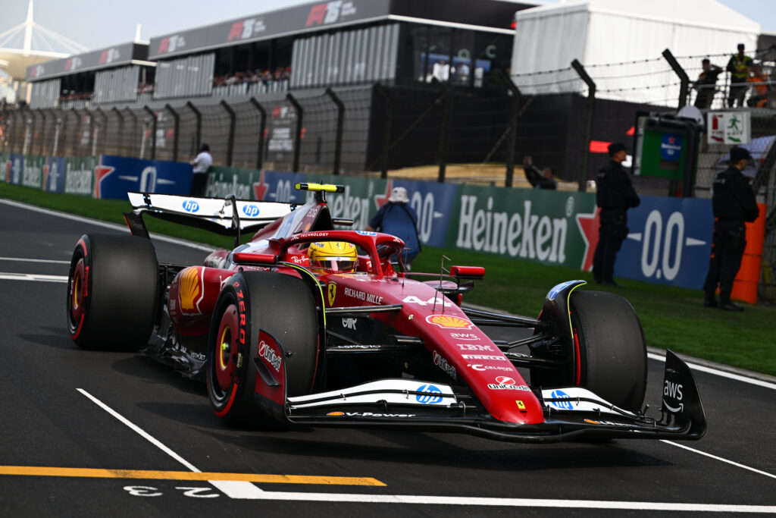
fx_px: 2113
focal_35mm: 98
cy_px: 259
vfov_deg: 14.0
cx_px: 388
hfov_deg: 20.8
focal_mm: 98
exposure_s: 1/2500
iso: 400
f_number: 4
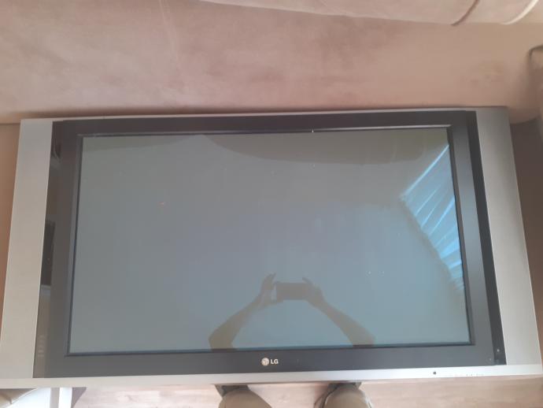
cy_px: 204
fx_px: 424
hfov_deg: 65.3
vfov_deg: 51.4
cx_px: 272
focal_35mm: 27
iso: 200
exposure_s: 1/33
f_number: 1.9
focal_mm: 3.6
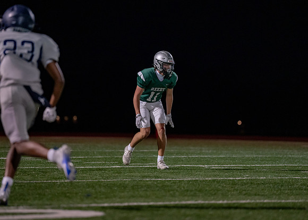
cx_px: 154
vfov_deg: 6.0
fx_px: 2113
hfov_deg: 8.3
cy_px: 103
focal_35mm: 242
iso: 4000
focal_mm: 200
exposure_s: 1/1000
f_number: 2.8
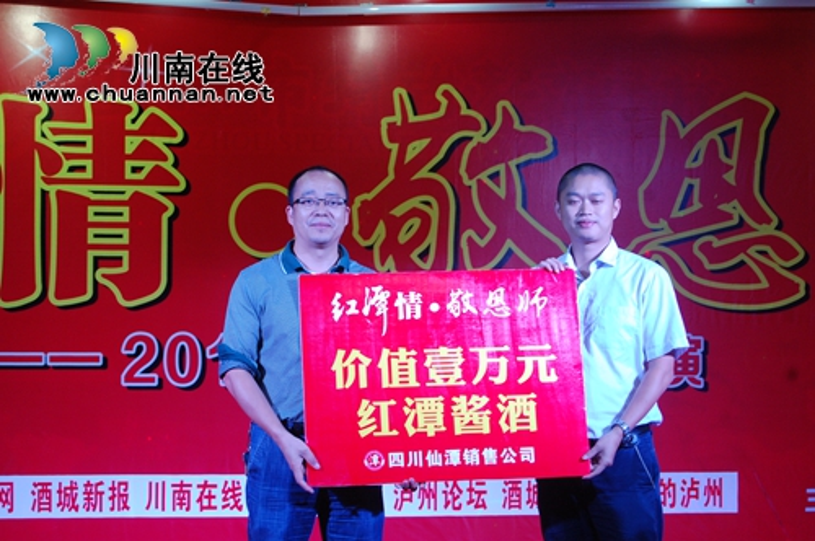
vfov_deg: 16.5
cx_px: 408
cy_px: 270
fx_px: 1865
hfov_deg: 24.6
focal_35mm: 82
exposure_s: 1/50
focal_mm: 55
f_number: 5.6
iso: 800
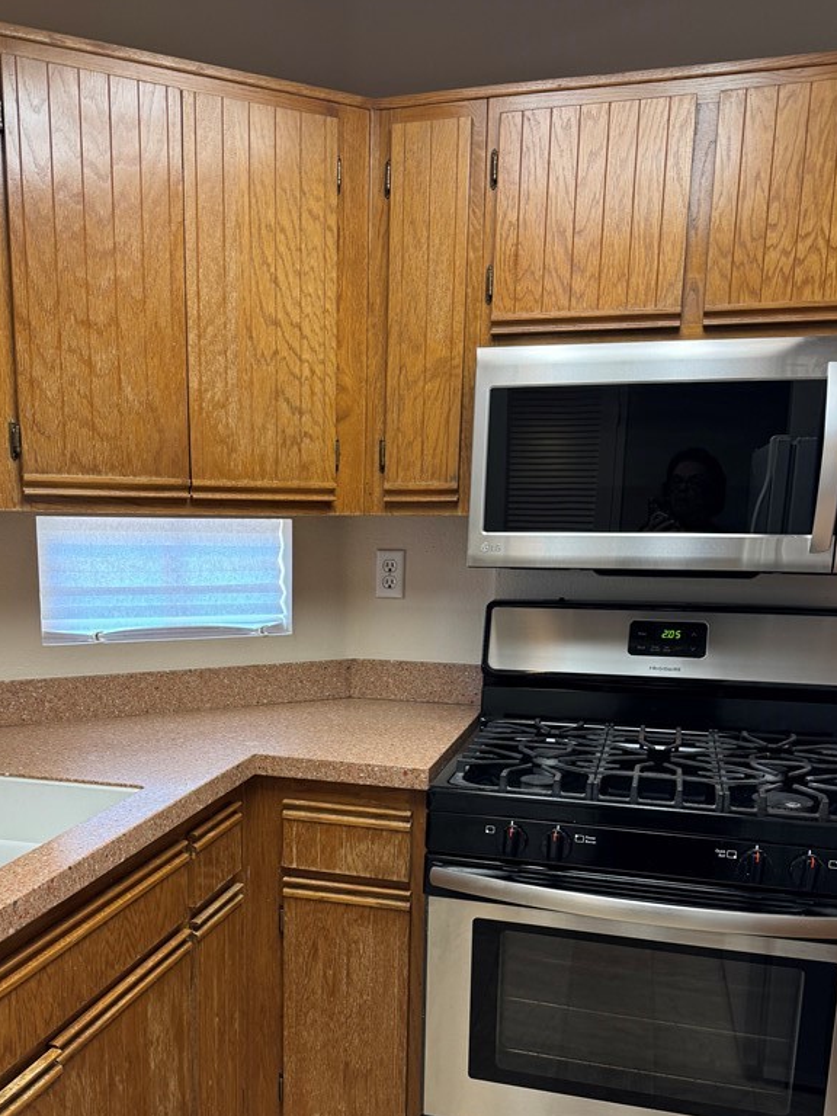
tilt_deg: -11.5
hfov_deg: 44.0
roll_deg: -0.5
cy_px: 729
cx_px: 343
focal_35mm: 32
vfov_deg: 55.8
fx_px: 1032
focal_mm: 6.76
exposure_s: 1/60
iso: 160
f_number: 1.78
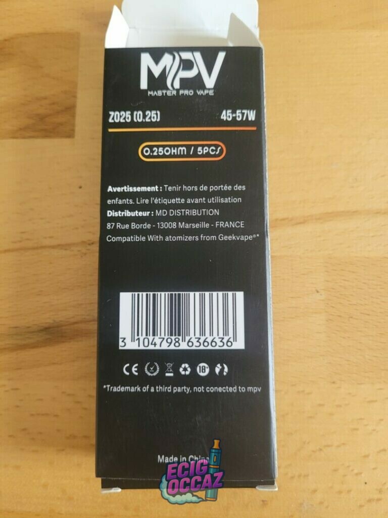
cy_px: 259
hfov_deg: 53.1
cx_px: 194
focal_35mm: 26
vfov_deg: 67.3
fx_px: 389
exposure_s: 1/50
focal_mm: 5.4
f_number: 1.8
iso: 200
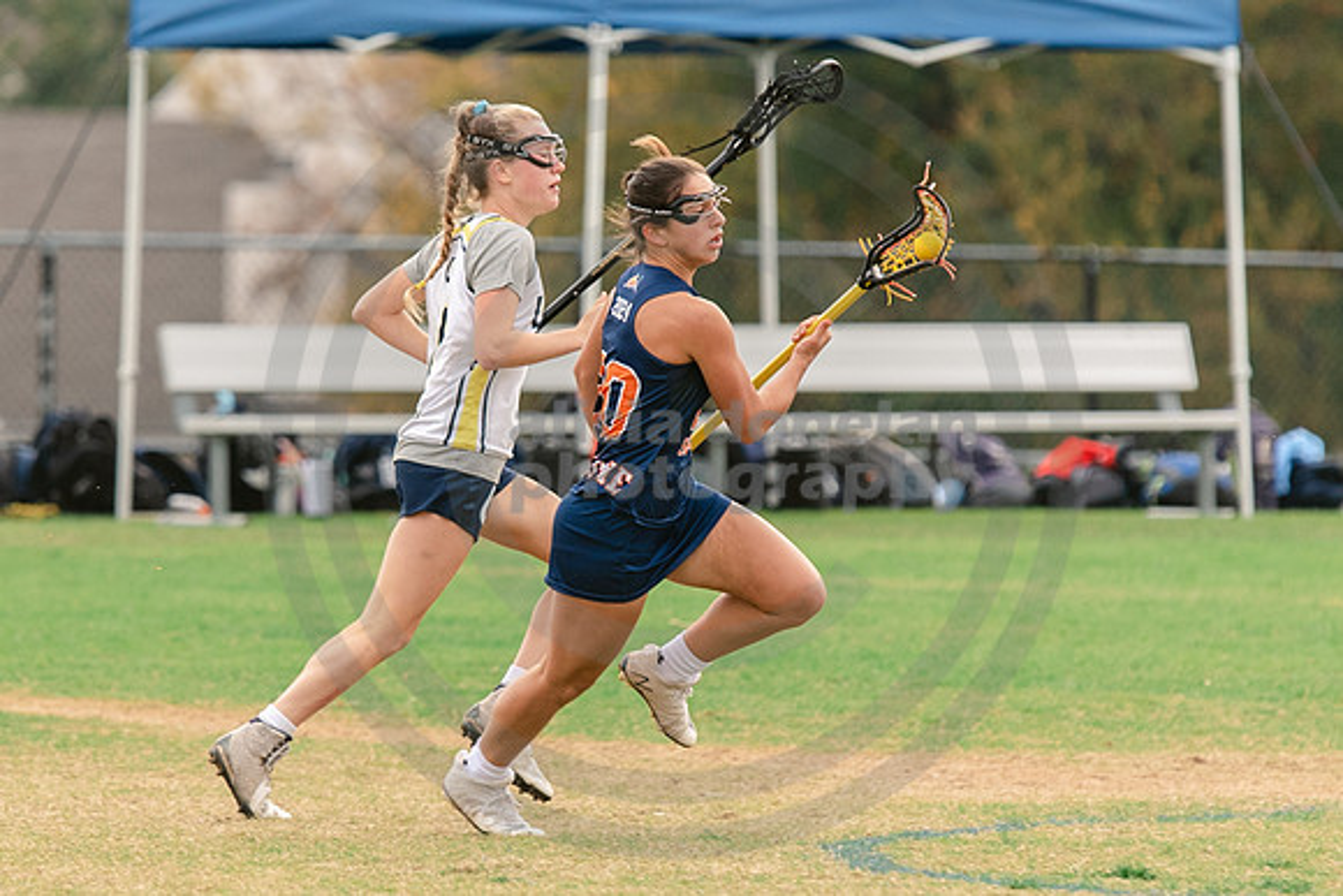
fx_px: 22194
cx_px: 509
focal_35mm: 595
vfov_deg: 2.3
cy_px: 510
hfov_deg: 3.5
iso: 250
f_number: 3
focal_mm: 200
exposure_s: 1/1250
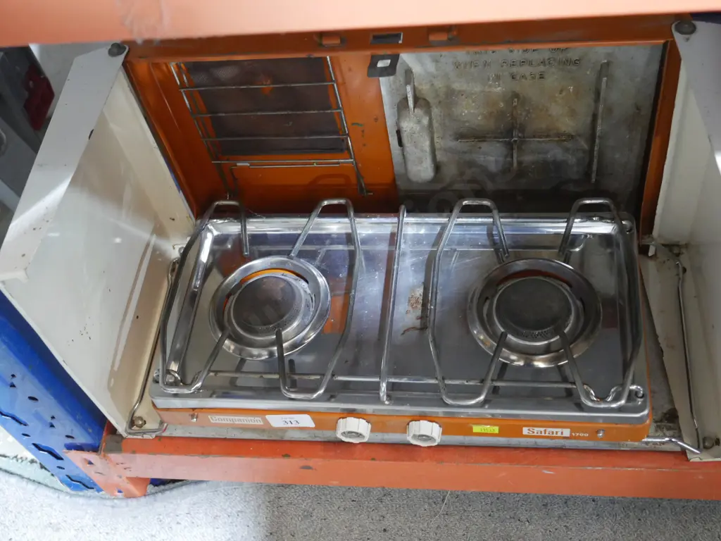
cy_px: 270
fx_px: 916
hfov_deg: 42.9
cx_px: 360
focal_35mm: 44
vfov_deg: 32.9
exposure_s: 1/40
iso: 3200
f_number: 4.7
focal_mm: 22
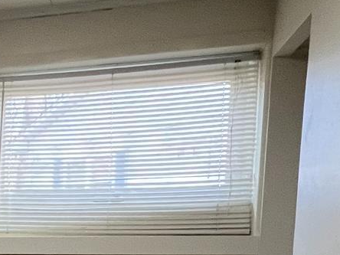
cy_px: 314
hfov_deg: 27.2
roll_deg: +0.4
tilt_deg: -6.8
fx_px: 589
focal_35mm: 60
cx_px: -96
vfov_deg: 22.3
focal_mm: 1.57
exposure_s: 1/60
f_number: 1.8
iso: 320
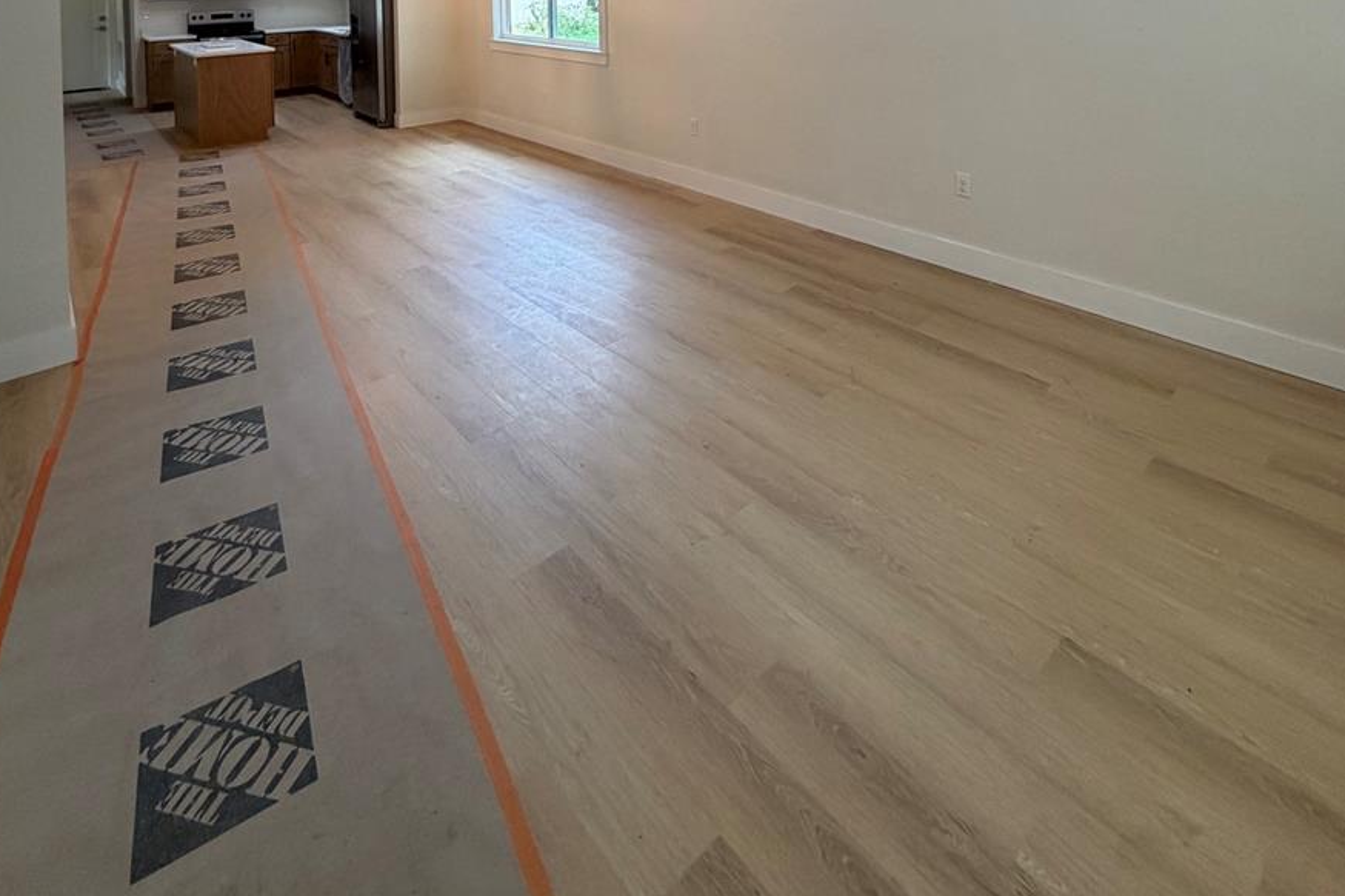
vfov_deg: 49.5
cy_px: -15
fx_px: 747
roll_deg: +1.7
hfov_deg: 84.0
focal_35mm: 20
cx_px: 669
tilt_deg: -0.5
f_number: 2.2
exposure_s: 1/120
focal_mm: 2.22
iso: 200
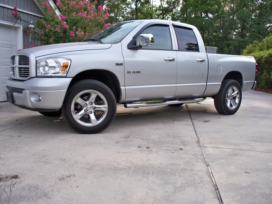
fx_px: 275
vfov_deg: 40.7
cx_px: 136
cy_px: 102
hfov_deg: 52.6
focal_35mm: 35
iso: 100
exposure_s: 1/640
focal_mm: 7.54
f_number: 2.8
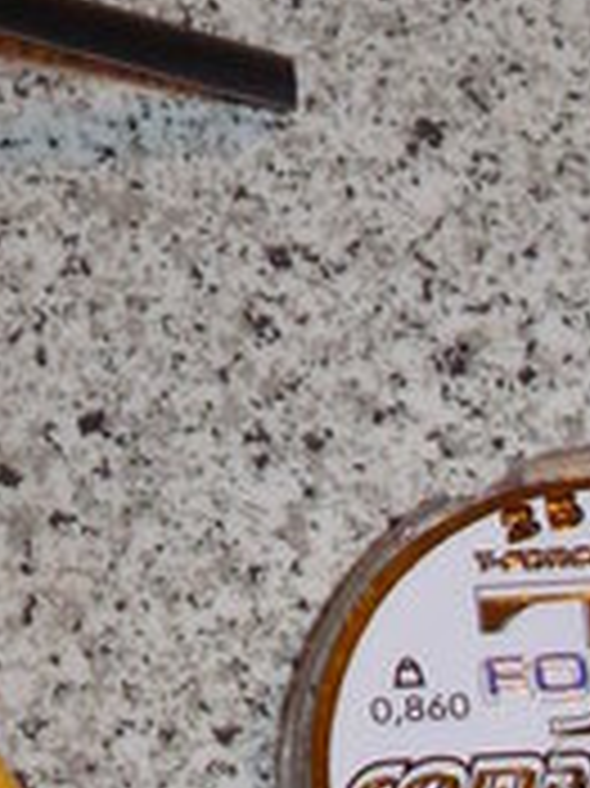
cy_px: 180
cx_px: 149
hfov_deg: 8.5
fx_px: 3959
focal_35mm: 174
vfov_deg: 11.3
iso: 50
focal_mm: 6.3
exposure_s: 1/32
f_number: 2.9
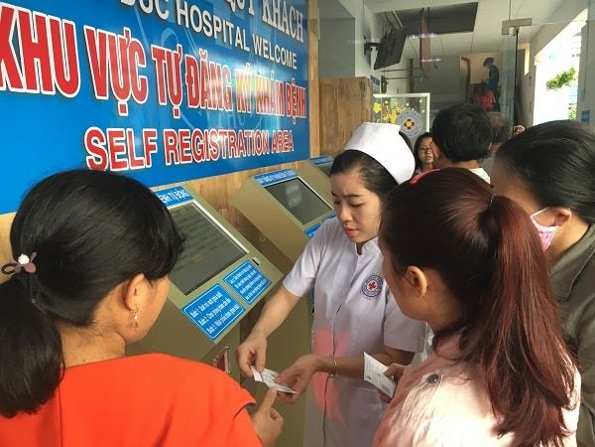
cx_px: 298
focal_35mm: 29
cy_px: 224
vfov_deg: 48.2
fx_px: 498
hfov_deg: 61.7
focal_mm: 4.15
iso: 64
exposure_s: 1/33
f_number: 2.2
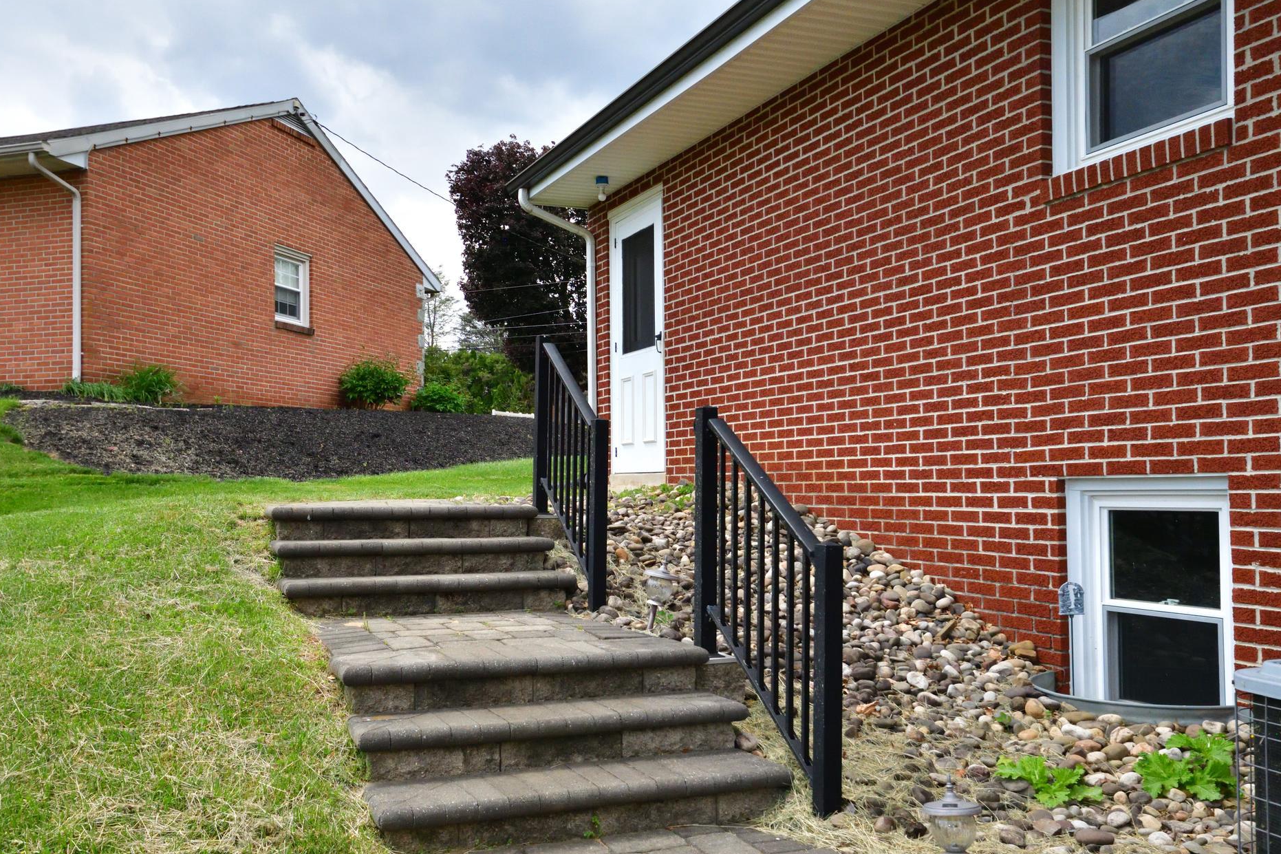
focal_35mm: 33
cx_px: 599
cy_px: 465
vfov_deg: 39.9
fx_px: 1174
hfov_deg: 57.2
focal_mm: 20
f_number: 5.6
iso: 2000
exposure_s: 1/6400
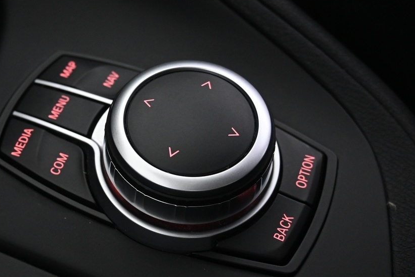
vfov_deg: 23.0
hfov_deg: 33.1
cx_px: 94
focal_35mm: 59
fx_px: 680
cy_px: 136
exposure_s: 1/30
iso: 1600
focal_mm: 20
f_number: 3.8
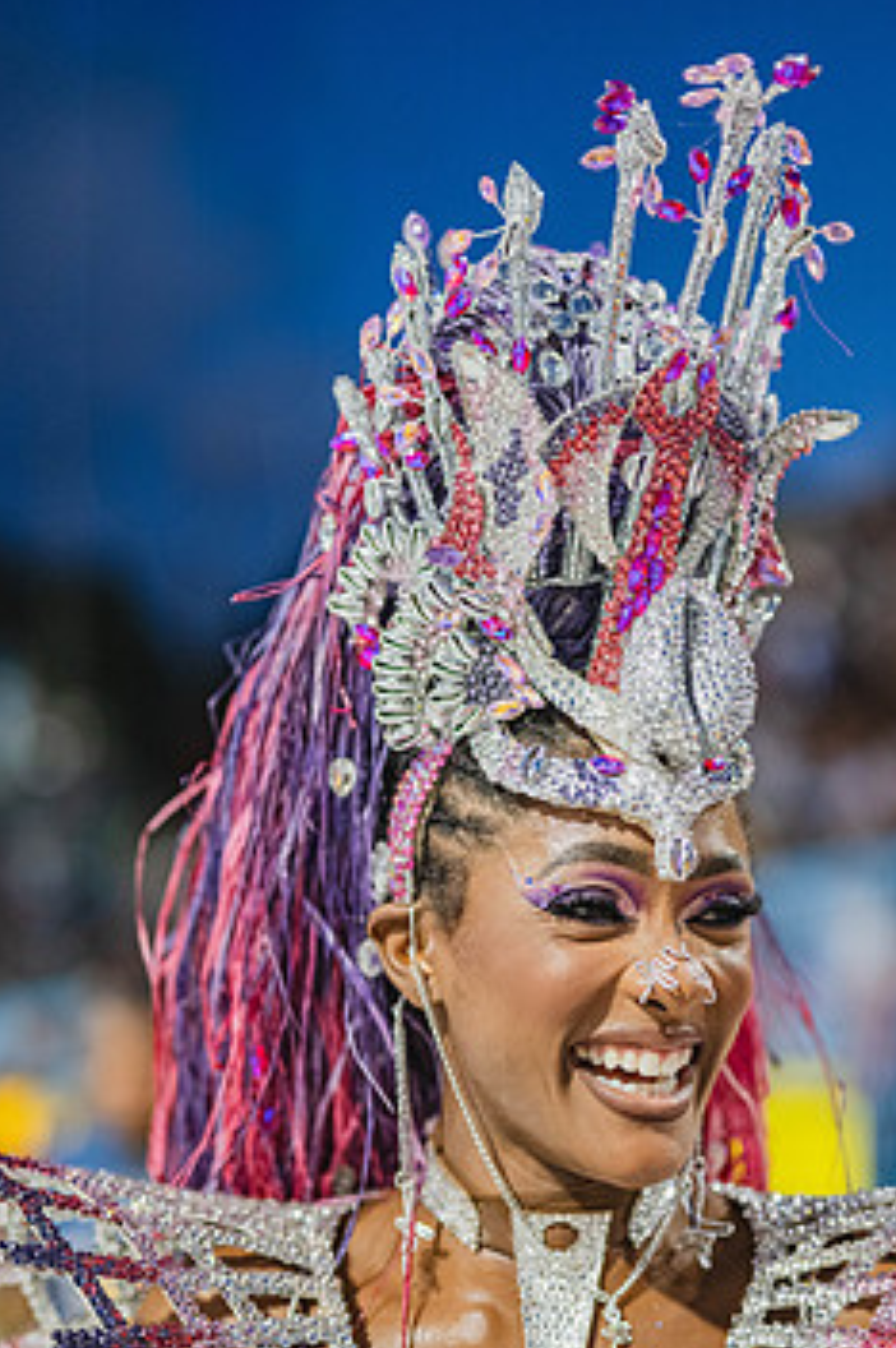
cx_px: 532
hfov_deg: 21.2
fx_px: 2394
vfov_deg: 31.4
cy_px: 770
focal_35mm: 64
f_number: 1.2
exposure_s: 1/1600
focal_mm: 50
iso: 2000
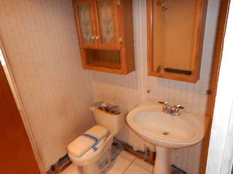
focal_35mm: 24
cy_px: 87
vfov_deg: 56.8
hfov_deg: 71.6
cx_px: 116
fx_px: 162
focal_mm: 4.3
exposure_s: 1/30
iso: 200
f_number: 2.8
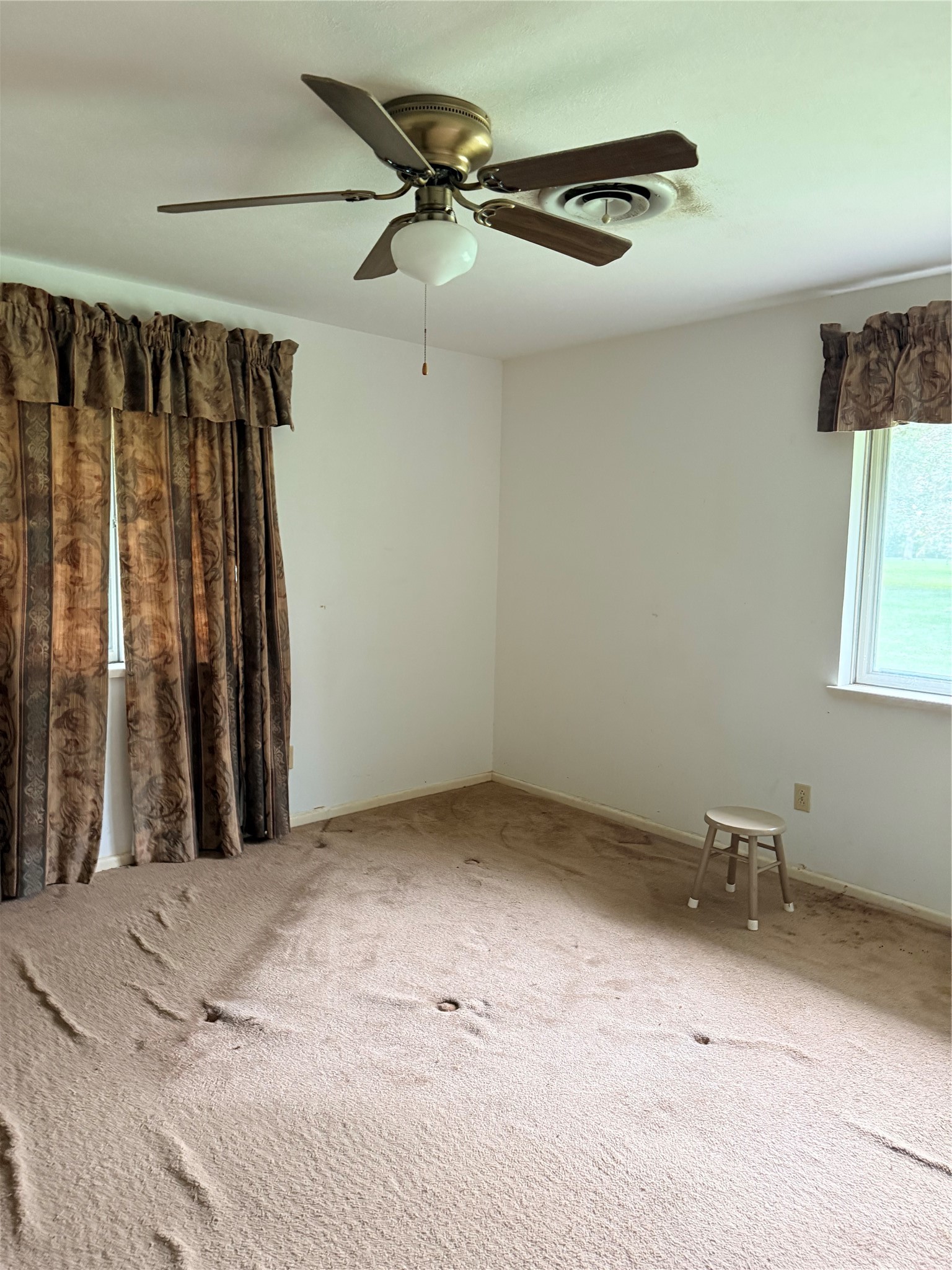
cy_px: 635
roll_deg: -2.8
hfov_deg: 56.8
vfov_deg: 71.6
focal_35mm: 24
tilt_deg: -6.1
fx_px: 880
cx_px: 476
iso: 500
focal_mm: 6.76
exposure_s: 1/60
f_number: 1.78
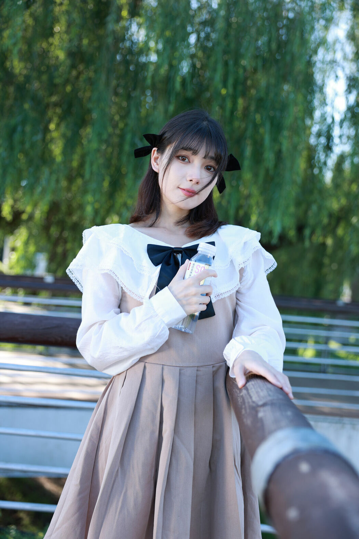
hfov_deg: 29.2
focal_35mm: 46
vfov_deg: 42.7
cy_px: 270
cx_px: 180
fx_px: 688
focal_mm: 46
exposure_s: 1/250
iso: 100
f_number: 2.8
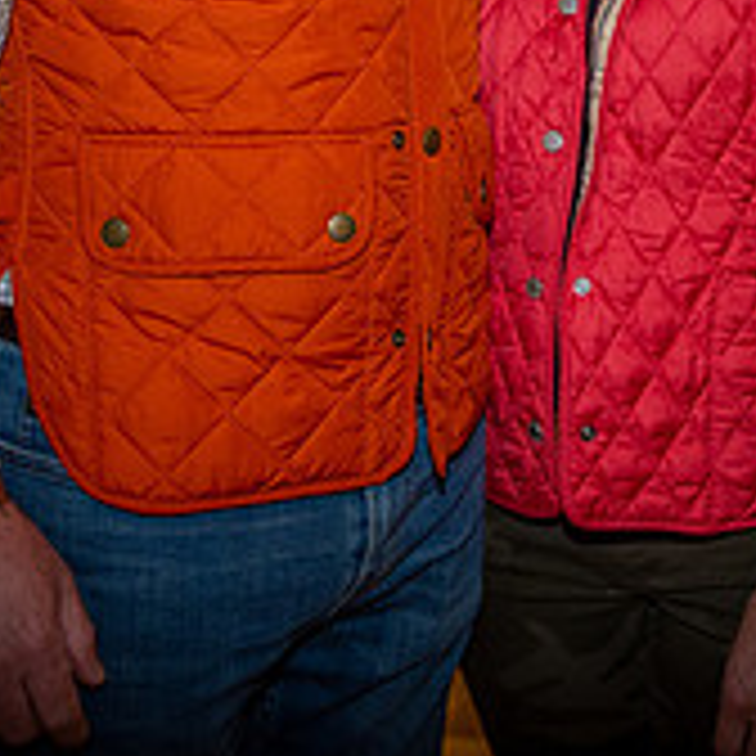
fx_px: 2026
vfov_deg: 20.1
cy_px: -104
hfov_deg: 21.1
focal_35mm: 82
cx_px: 472
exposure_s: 1/125
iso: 2000
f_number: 3.2
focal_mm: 28
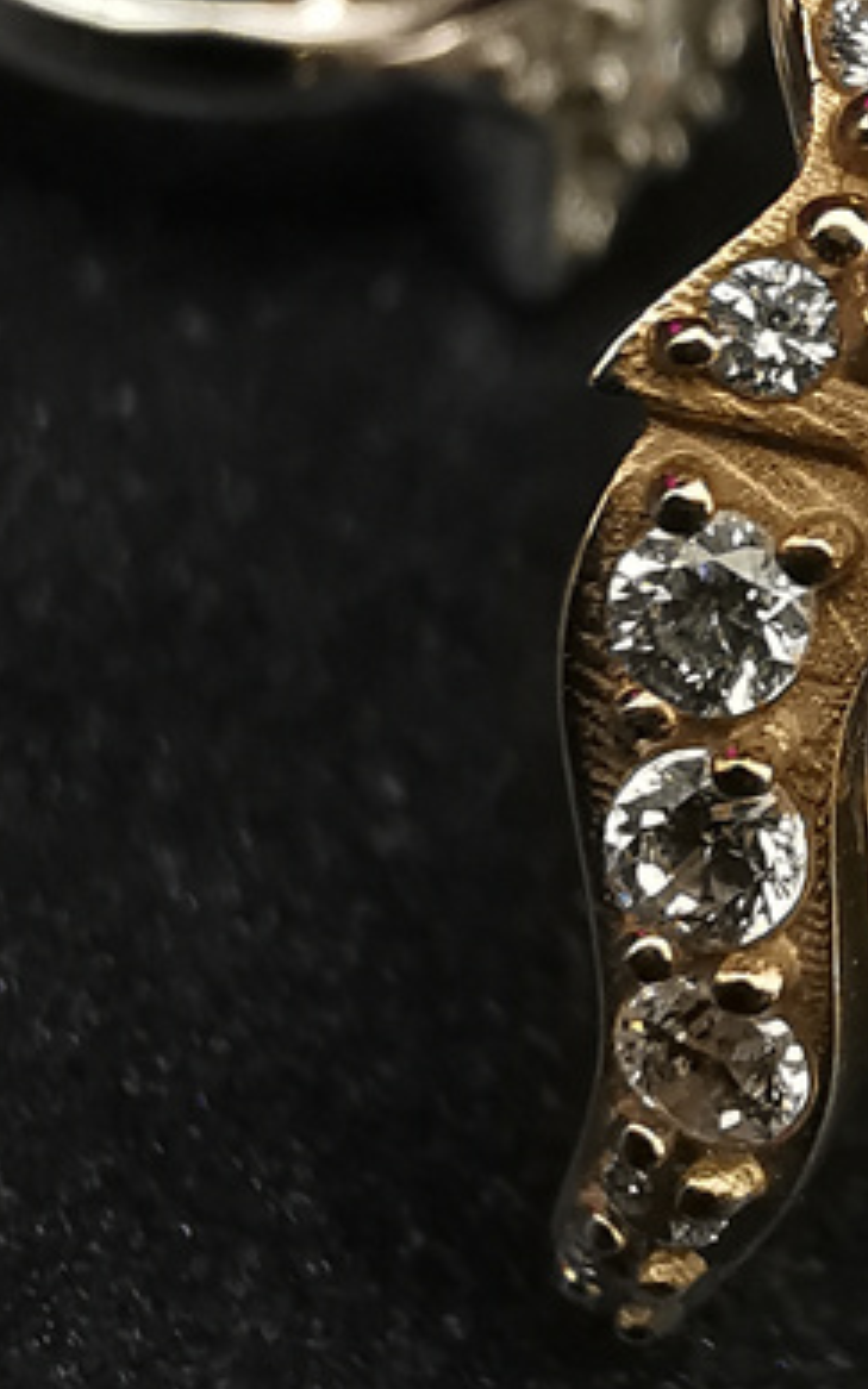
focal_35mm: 98
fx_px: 3711
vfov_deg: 20.9
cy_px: 268
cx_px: 1114
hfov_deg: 12.9
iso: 50
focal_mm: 2.35
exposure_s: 1/143
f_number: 2.2
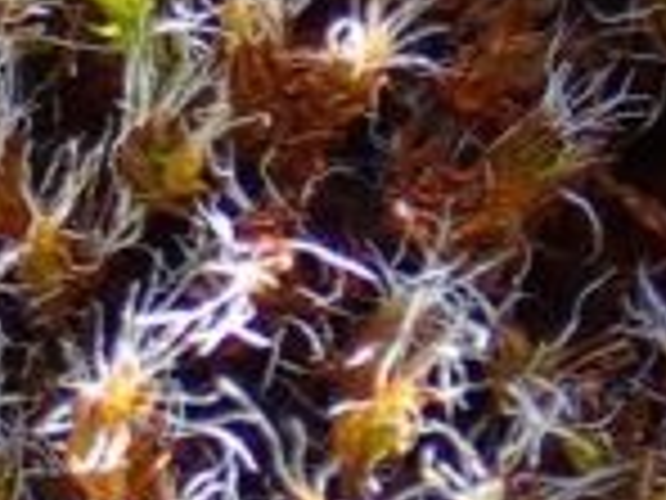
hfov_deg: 6.5
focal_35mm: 302
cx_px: -392
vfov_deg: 4.9
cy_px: 811
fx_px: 5810
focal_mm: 12.6
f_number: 4
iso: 100
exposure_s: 1/100
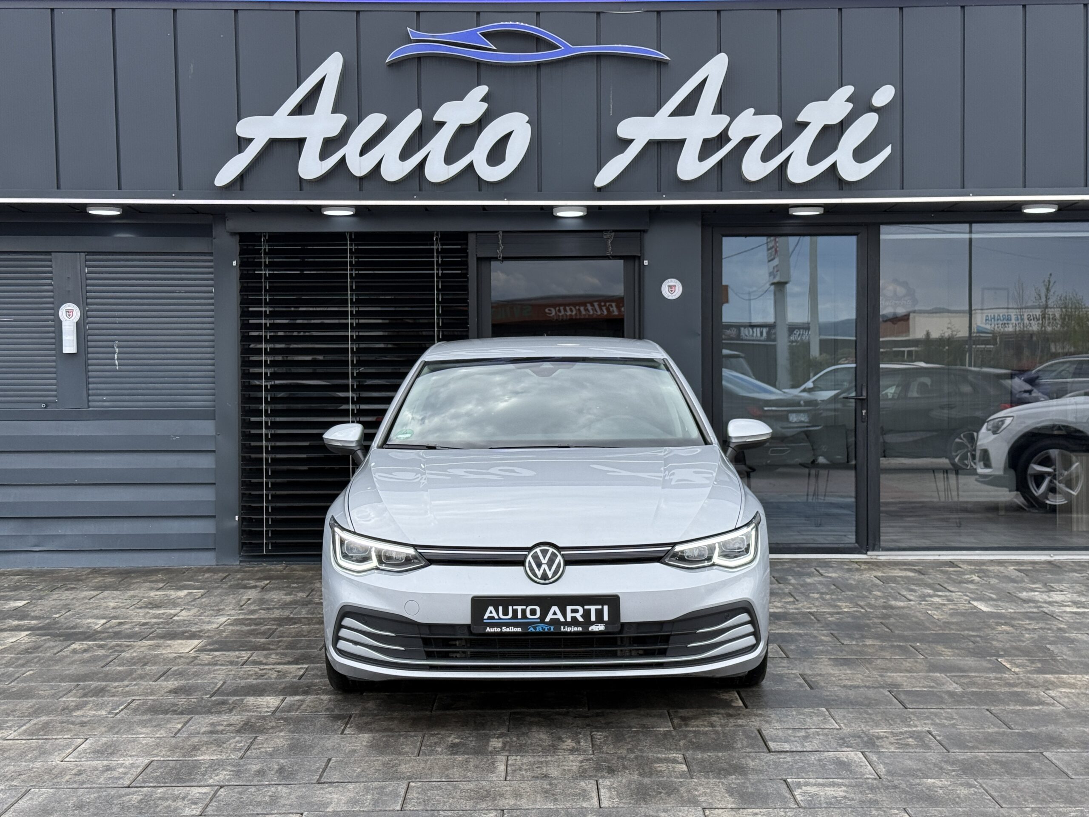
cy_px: 408
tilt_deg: -0.9
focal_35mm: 48
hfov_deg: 39.7
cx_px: 544
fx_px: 1510
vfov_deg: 30.3
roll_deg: +0.3
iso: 64
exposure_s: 1/1242
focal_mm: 6.76
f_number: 1.78
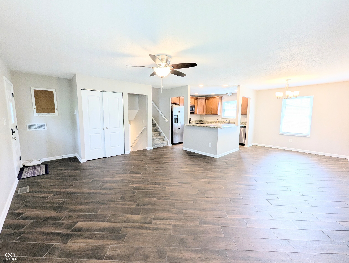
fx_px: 131
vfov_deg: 90.1
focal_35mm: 13
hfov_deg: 106.1
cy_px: 132
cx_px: 174
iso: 92
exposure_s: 1/60
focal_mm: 1.95
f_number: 2.2
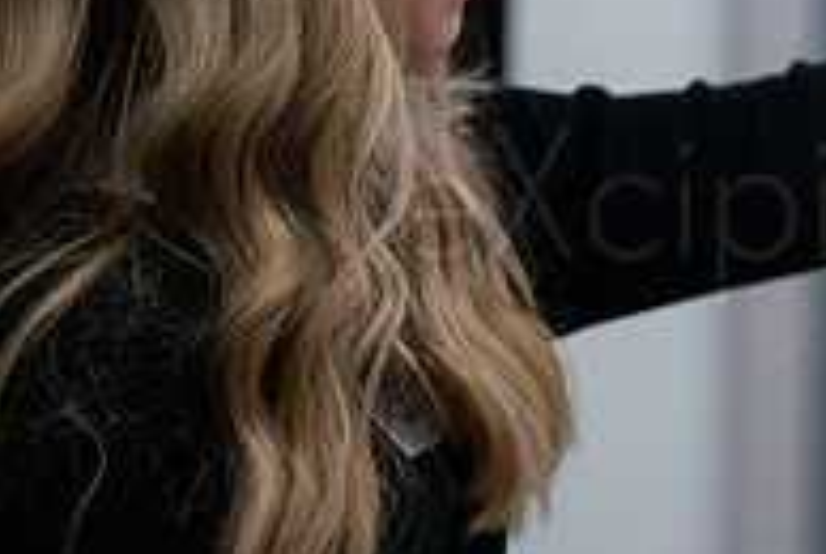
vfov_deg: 2.7
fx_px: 11673
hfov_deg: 4.0
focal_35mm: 508
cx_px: 1158
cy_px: 245
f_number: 2.8
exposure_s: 1/200
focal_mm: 170
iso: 640
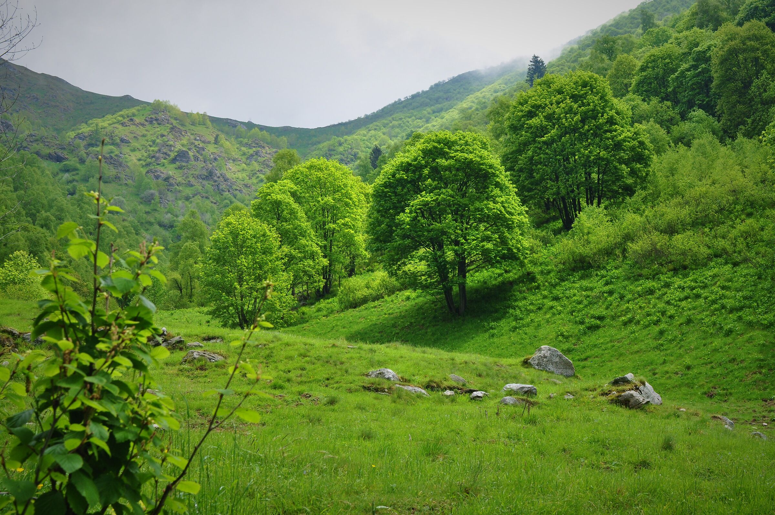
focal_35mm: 42
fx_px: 903
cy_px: 258
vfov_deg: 31.8
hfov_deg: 46.4
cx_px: 388
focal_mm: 28
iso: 400
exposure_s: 1/200
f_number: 10
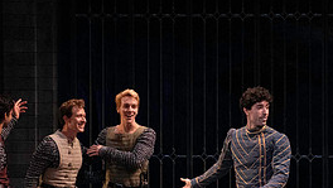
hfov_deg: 5.6
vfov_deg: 3.2
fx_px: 3411
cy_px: 146
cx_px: 233
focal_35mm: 386
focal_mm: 168
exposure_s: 1/400
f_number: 11
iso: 16000
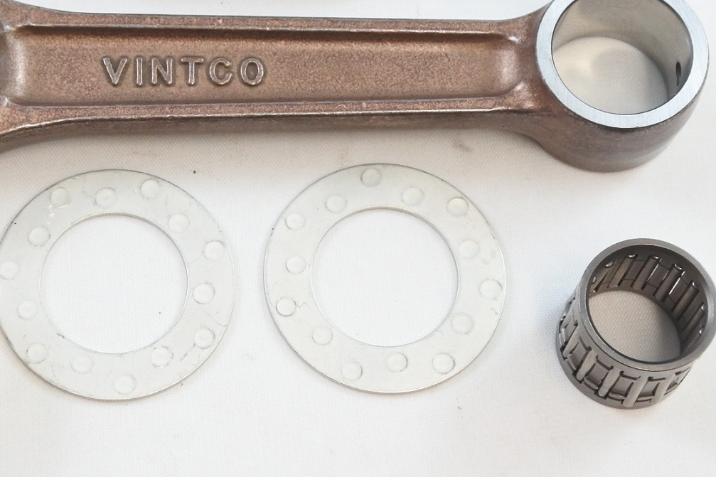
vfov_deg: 14.8
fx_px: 1829
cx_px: 239
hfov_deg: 22.1
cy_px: 144
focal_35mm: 92
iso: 800
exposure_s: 1/125
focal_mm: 20.1
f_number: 4.8
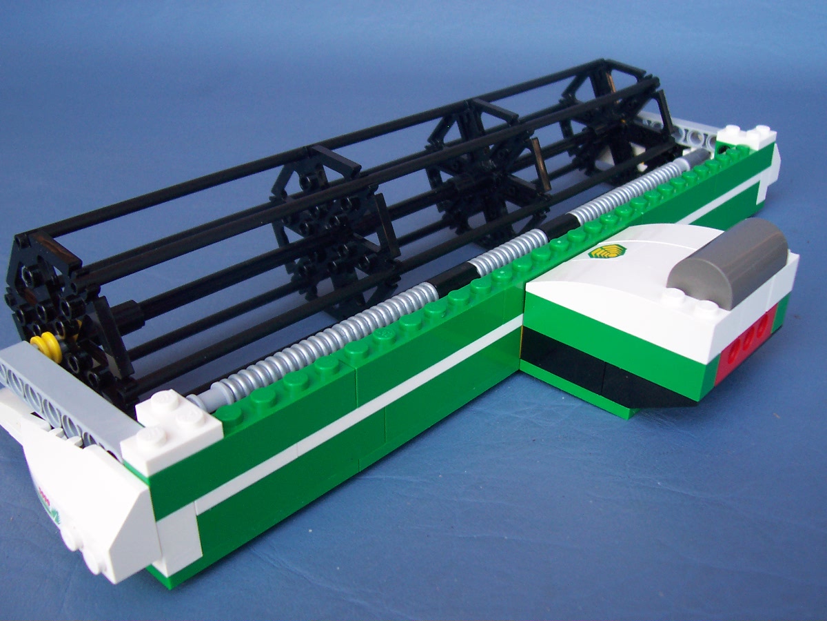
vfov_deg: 38.7
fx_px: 884
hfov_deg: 50.1
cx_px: 414
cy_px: 310
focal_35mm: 37
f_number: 2.8
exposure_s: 1/125
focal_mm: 5.6
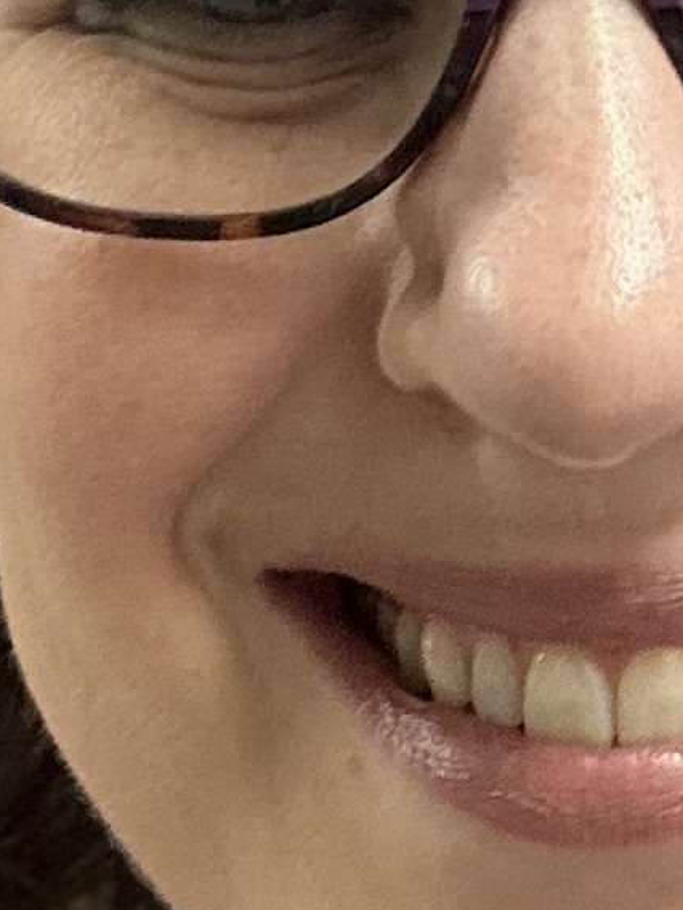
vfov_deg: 12.1
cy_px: 599
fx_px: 4288
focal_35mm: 163
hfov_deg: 9.1
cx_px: 620
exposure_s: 1/50
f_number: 1.9
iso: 160
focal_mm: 2.69
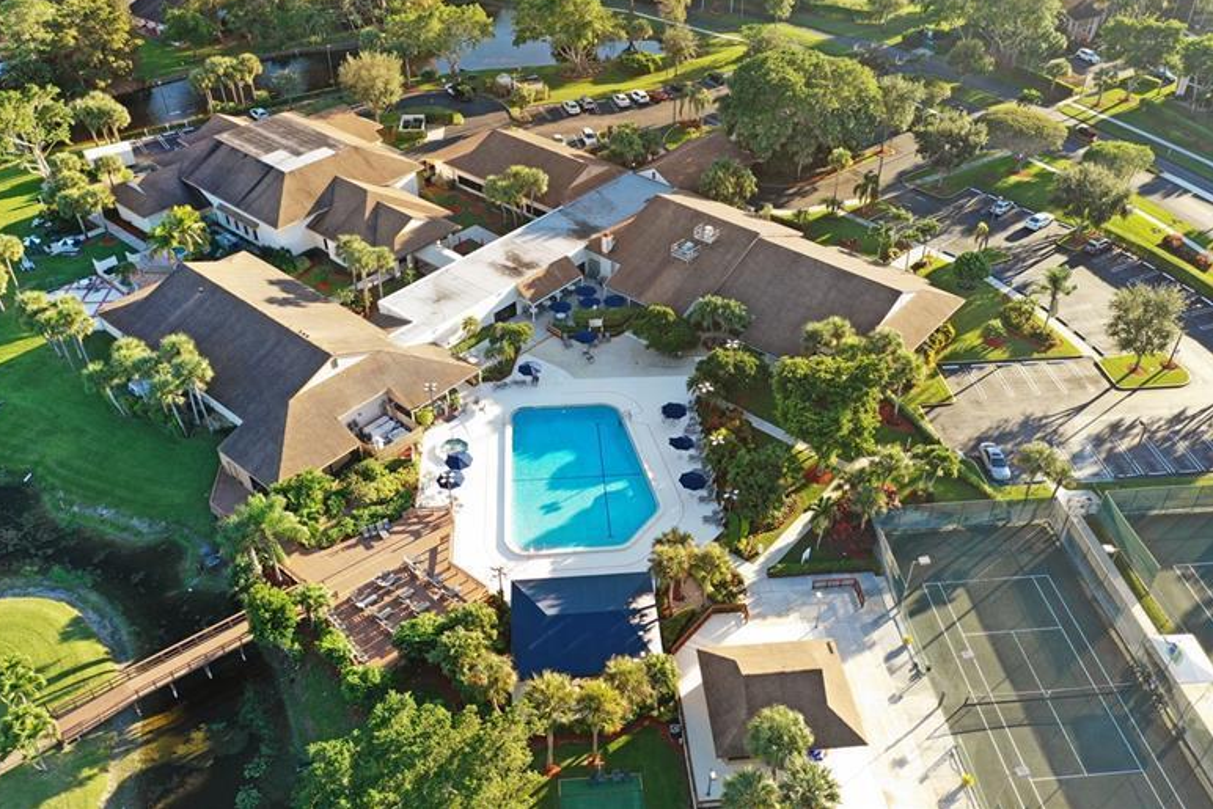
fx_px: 977
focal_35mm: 29
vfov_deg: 45.0
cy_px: 394
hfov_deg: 63.6
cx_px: 611
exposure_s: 1/120
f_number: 4.5
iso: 100
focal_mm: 10.26
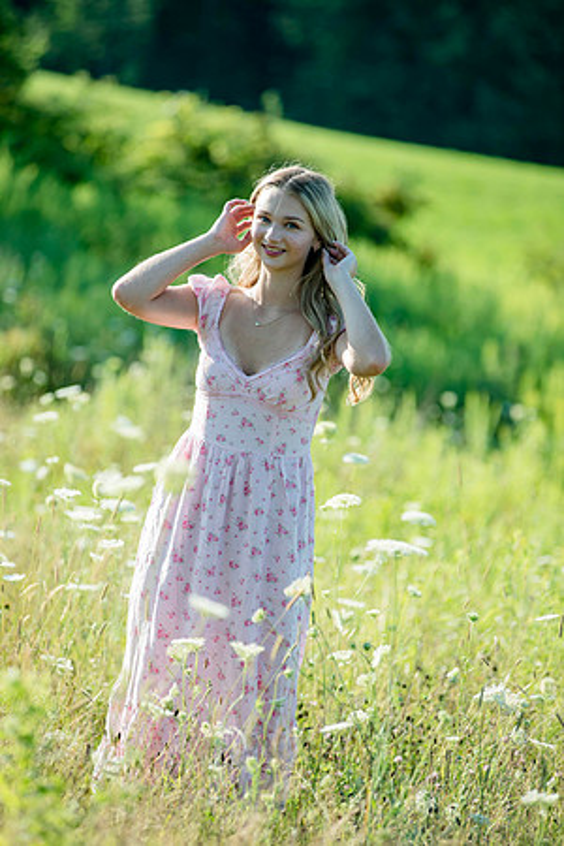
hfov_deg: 8.1
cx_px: 282
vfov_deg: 12.1
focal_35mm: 170
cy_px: 423
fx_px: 3995
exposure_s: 1/500
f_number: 4
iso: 160
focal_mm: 170
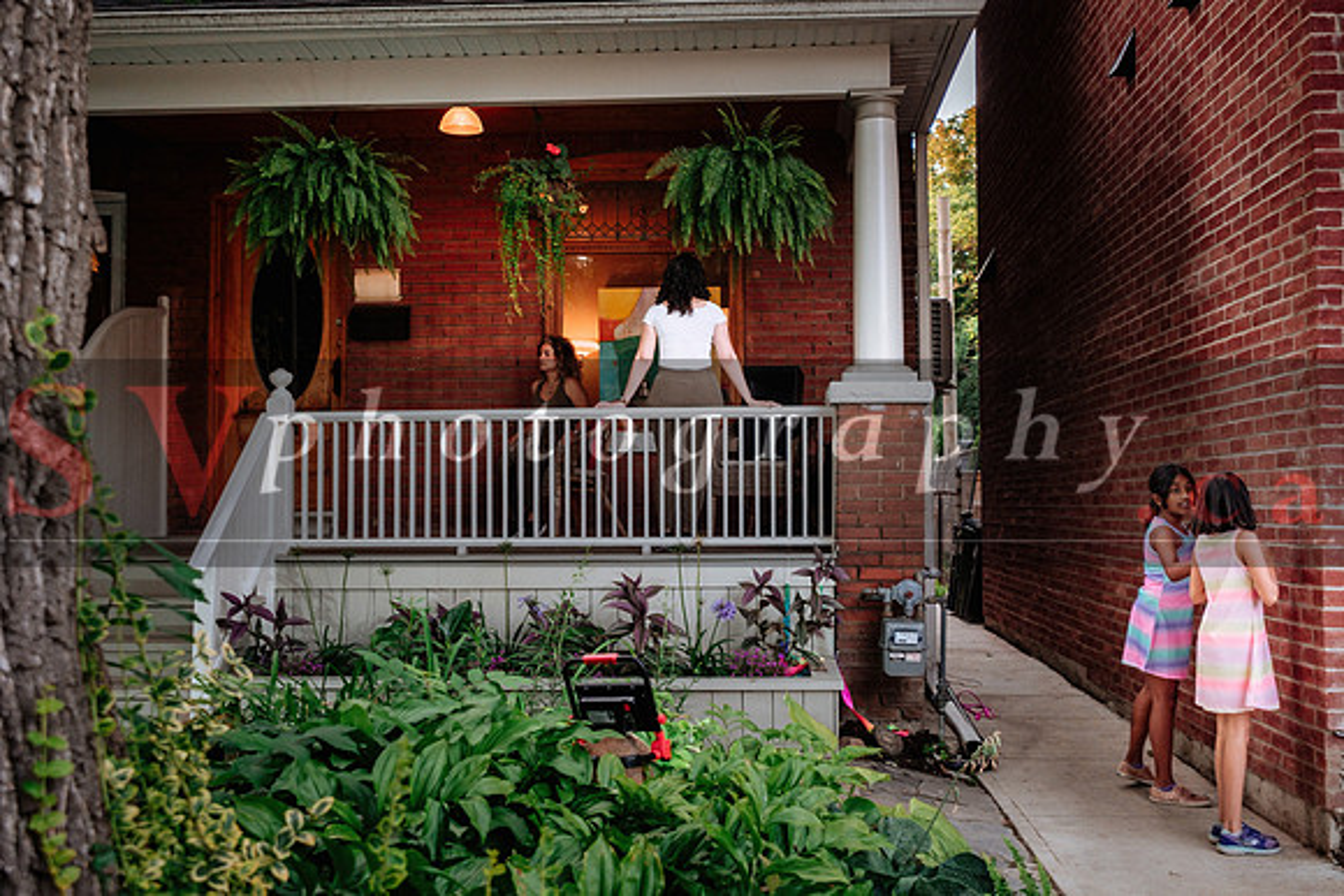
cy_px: 448
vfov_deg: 36.9
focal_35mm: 36
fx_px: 1344
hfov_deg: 53.1
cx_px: 672
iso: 800
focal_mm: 24
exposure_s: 1/250
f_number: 4
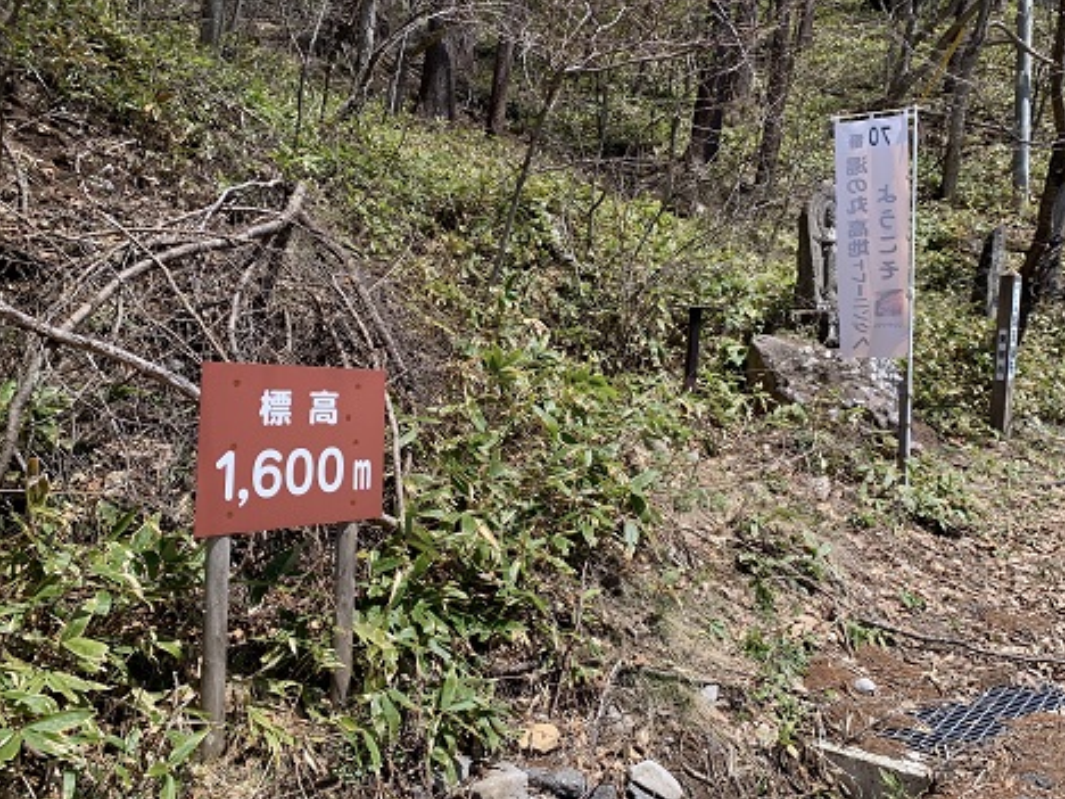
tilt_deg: -1.4
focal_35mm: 30
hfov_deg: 59.9
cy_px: 372
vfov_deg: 46.8
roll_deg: -1.7
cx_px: 558
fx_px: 923
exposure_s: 1/1220
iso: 25
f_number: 1.8
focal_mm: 4.25
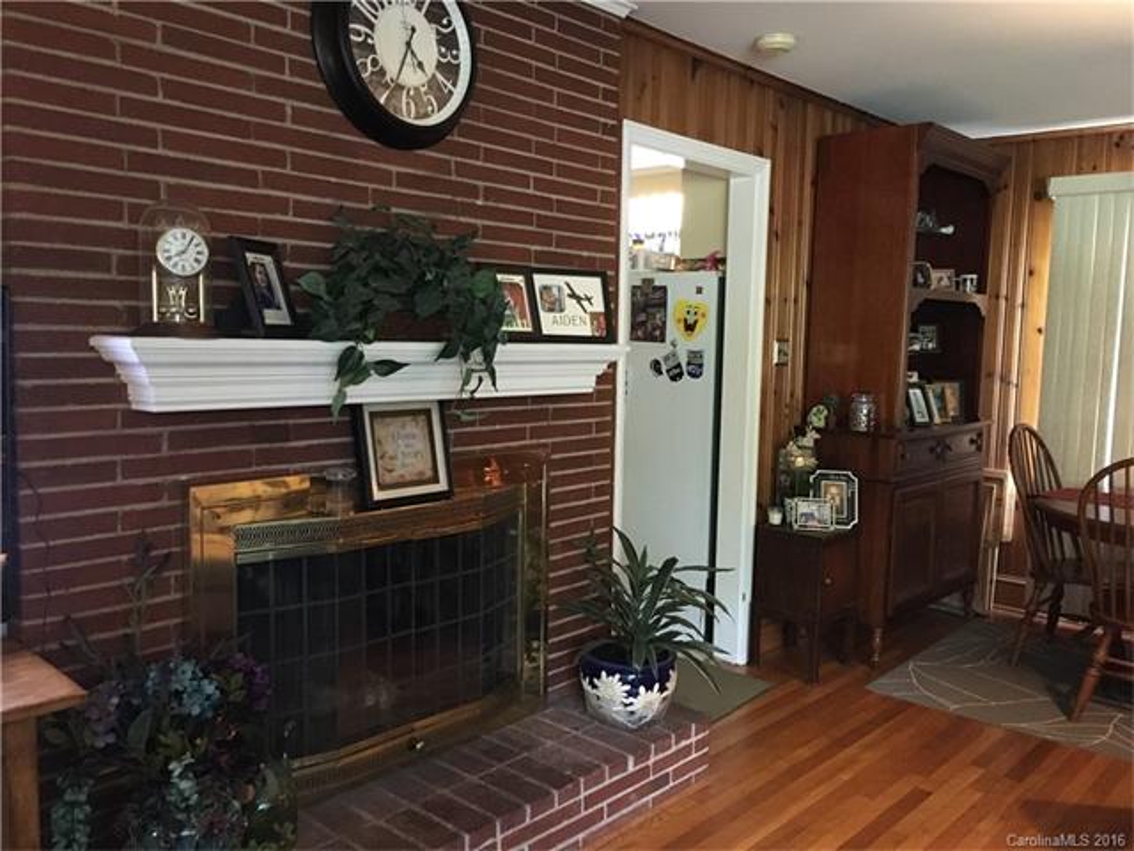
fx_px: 950
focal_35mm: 29
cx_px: 567
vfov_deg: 48.2
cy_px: 426
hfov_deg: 61.7
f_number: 2.2
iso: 320
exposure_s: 1/15
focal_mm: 4.15
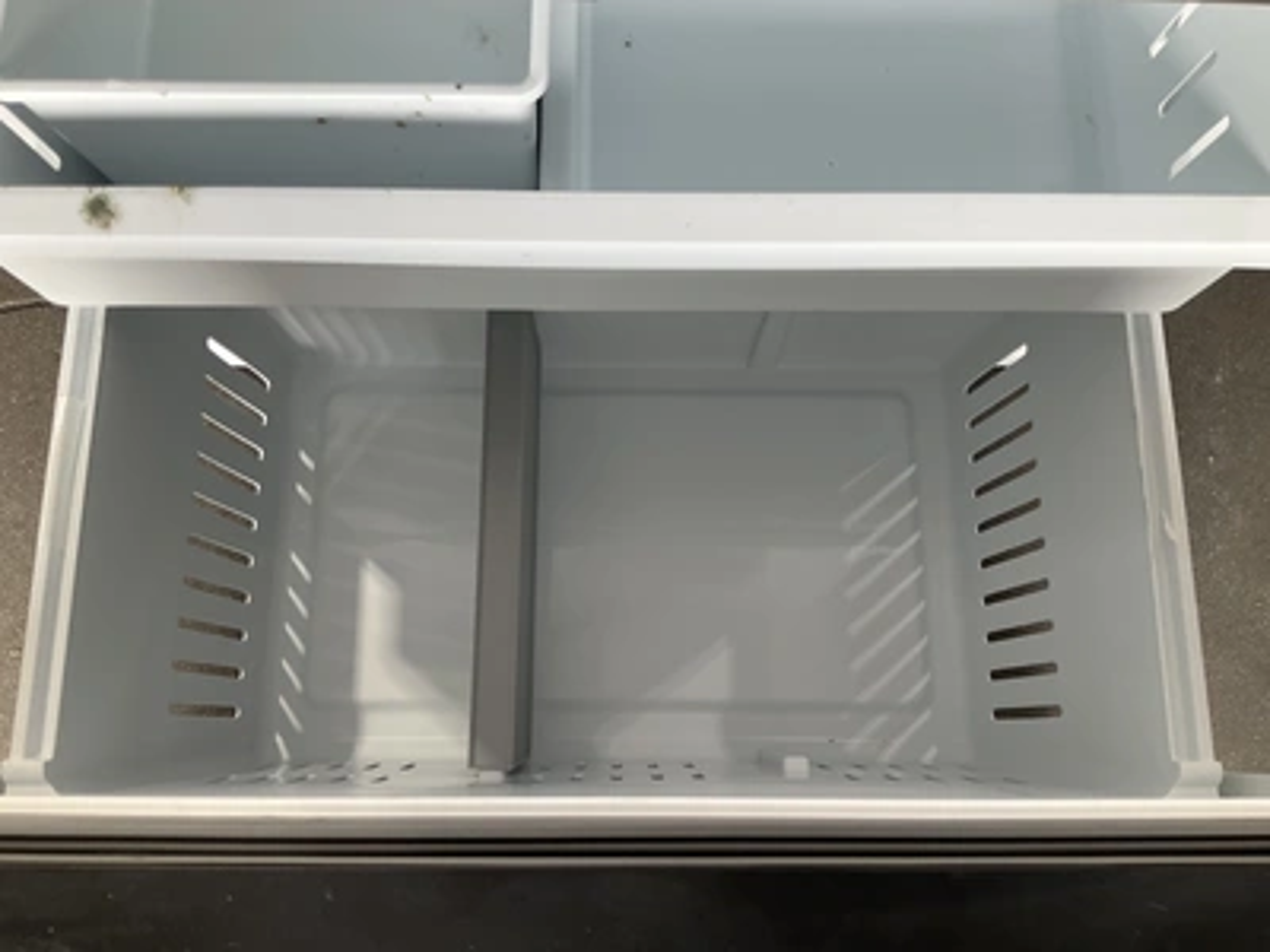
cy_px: 476
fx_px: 1064
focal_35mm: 29
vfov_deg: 48.2
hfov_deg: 61.7
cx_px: 635
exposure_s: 1/122
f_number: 1.8
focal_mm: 3
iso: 40
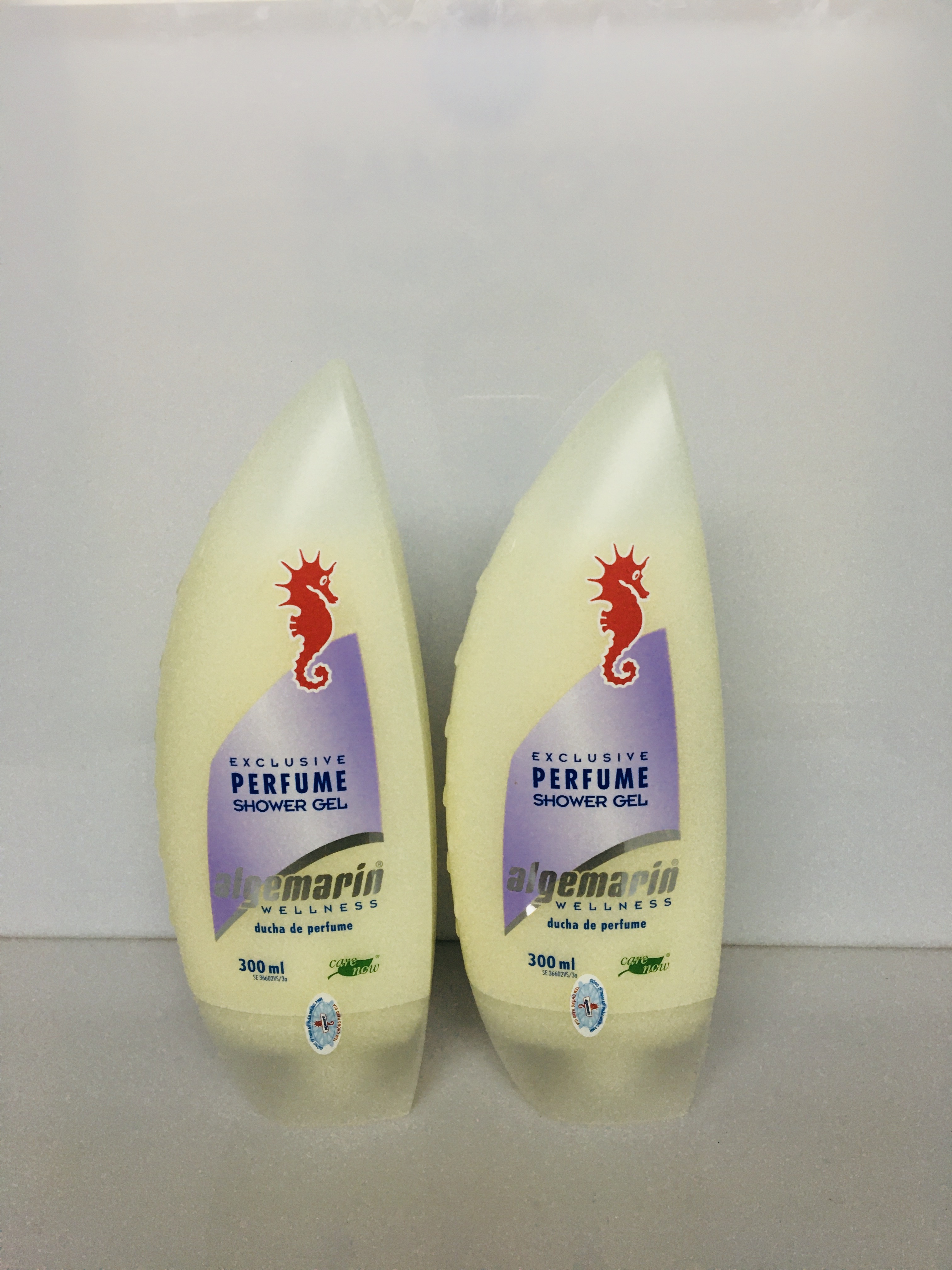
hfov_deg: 48.2
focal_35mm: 29
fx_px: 1063
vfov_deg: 61.7
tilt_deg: -16.8
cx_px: 476
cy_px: 635
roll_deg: -1.3
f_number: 2.2
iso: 50
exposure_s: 1/33
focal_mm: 4.15
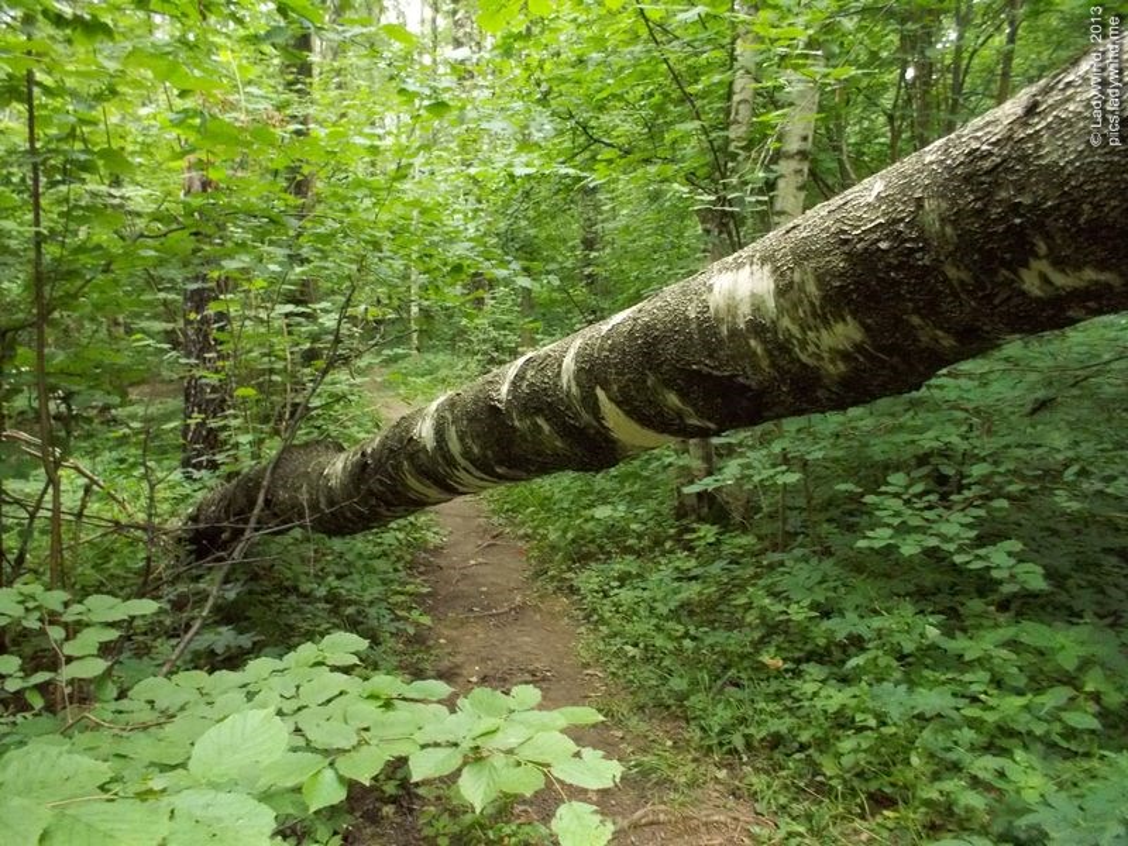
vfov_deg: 48.2
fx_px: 945
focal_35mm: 29
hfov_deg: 61.7
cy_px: 423
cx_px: 564
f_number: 3.3
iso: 800
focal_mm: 4.1
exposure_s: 1/40
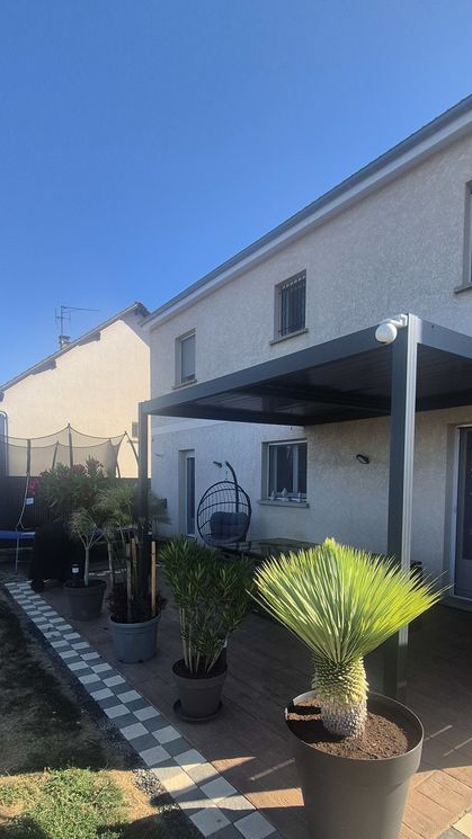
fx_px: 423
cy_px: 501
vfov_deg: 88.5
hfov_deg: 58.3
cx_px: 223
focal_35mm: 19
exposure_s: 1/1996
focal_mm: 1.74
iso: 80
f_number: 2.2
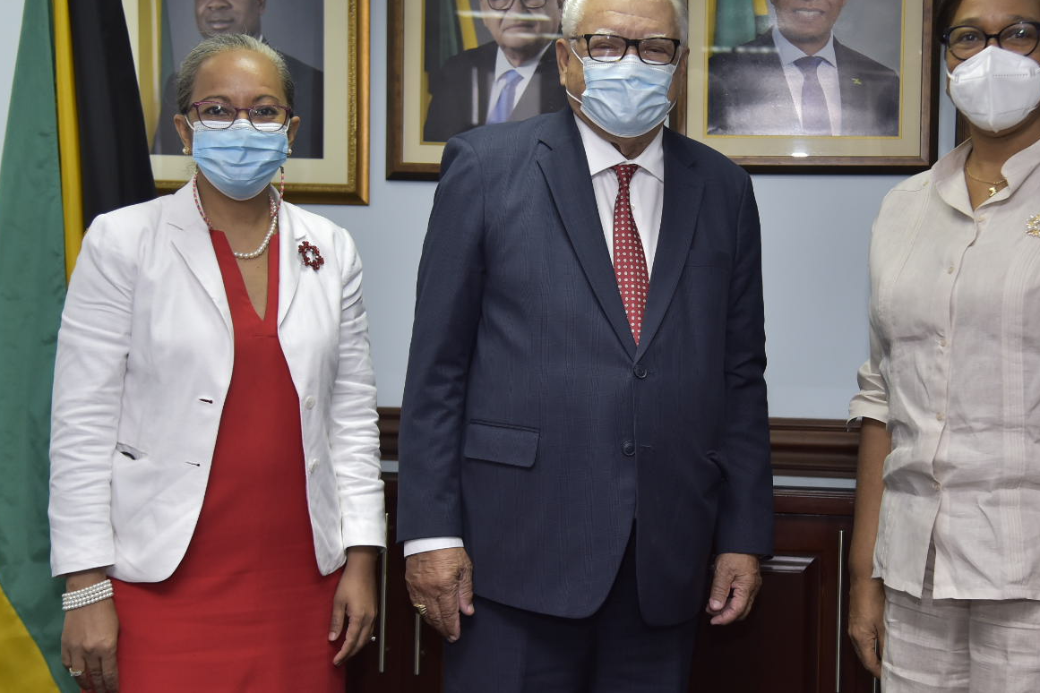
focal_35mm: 67
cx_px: 658
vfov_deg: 20.3
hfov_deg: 29.9
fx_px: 1935
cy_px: 321
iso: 1000
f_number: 4
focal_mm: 48
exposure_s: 1/200
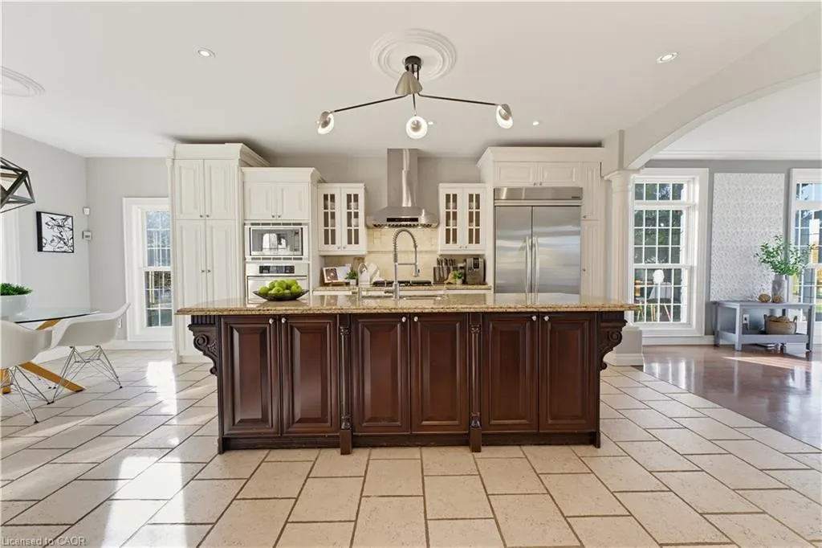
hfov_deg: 104.3
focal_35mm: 14
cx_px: 411
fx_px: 320
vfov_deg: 81.2
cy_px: 274
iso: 400
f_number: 8
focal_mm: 14
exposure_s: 1/20
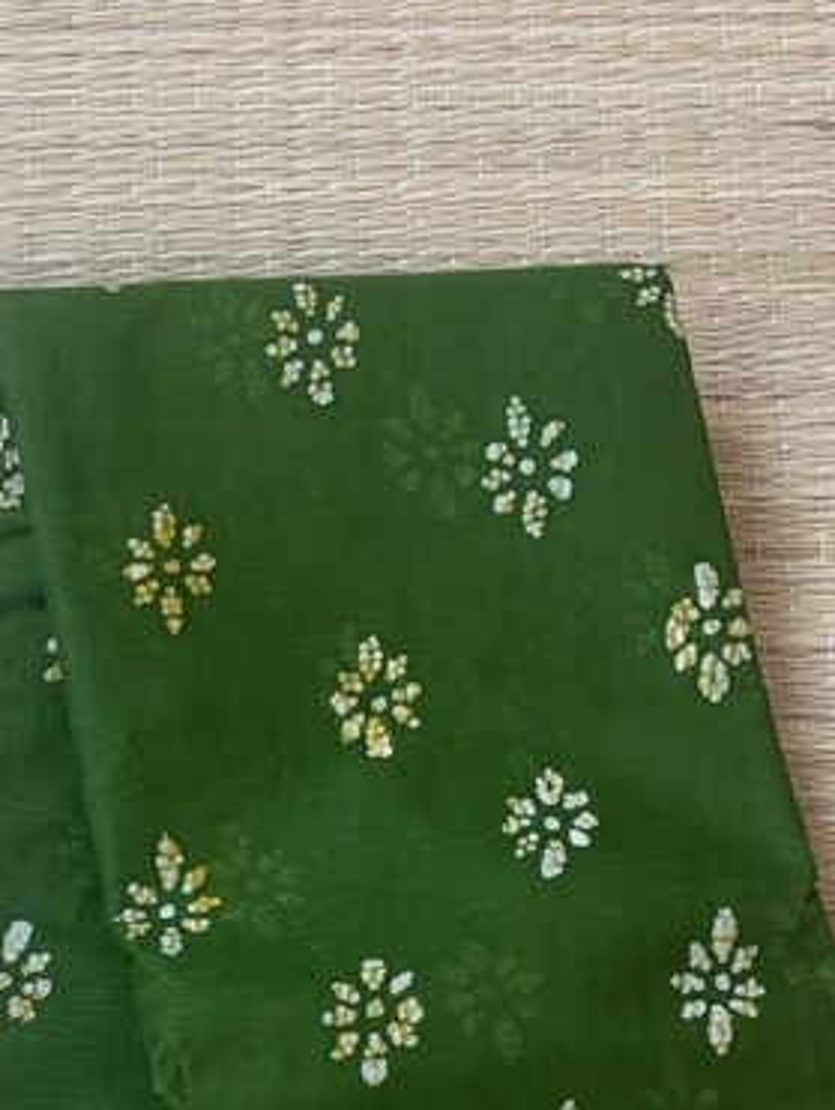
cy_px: 1484
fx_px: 2247
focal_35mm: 70
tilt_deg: -75.7
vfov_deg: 24.0
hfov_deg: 21.0
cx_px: 332
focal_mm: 5.96
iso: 125
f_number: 1.6
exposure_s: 1/76
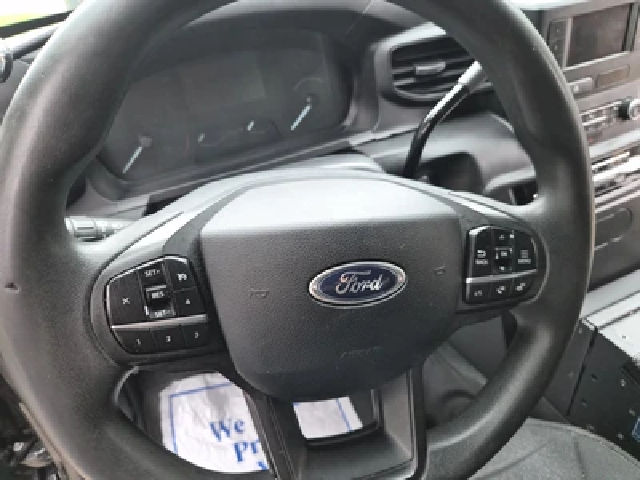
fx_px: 425
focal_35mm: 23
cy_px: 240
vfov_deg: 58.9
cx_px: 320
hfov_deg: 73.9
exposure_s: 1/120
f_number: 1.8
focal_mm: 5.4
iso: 800
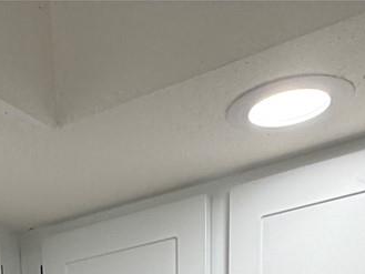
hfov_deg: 28.0
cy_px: 664
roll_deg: +2.0
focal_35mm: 68
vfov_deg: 14.2
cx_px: 74
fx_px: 717
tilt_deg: -15.4
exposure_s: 1/120
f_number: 2.2
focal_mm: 2.22
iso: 100
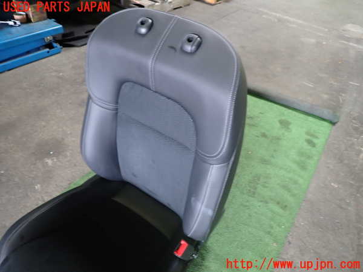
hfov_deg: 69.4
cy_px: 136
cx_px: 182
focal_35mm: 25
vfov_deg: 54.9
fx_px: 262
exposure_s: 1/30
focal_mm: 4.5
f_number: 2
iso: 320
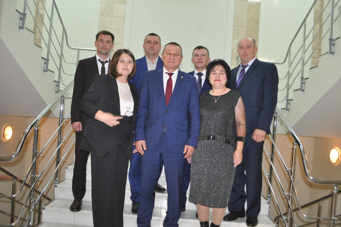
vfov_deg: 43.5
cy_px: 114
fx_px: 284
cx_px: 170
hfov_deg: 62.0
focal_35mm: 30
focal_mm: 20
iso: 800
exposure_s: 1/60
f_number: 3.8
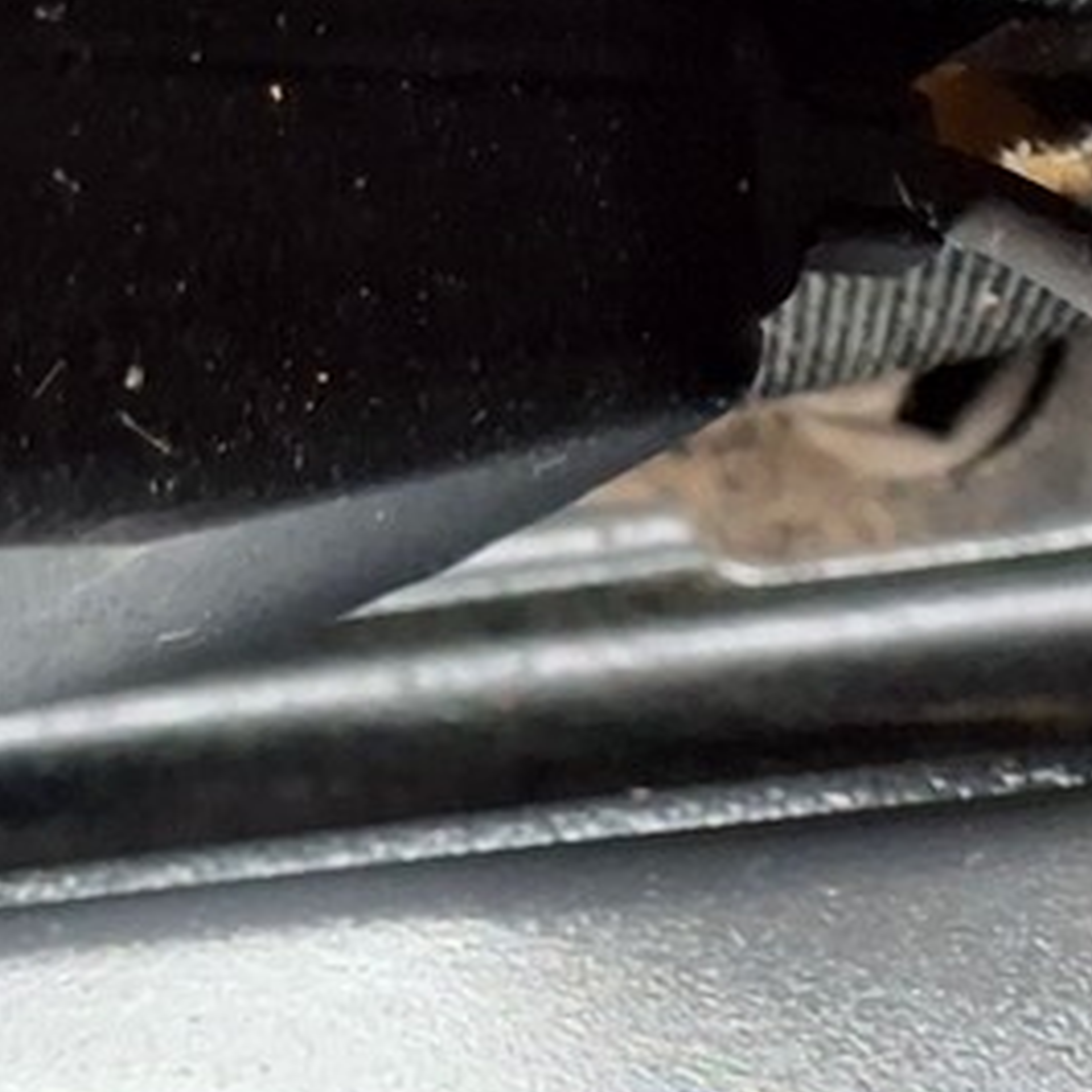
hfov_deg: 11.0
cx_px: 2668
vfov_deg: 12.4
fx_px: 4747
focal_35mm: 133
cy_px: 1712
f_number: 1.8
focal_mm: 4.69
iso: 1250
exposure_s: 1/20
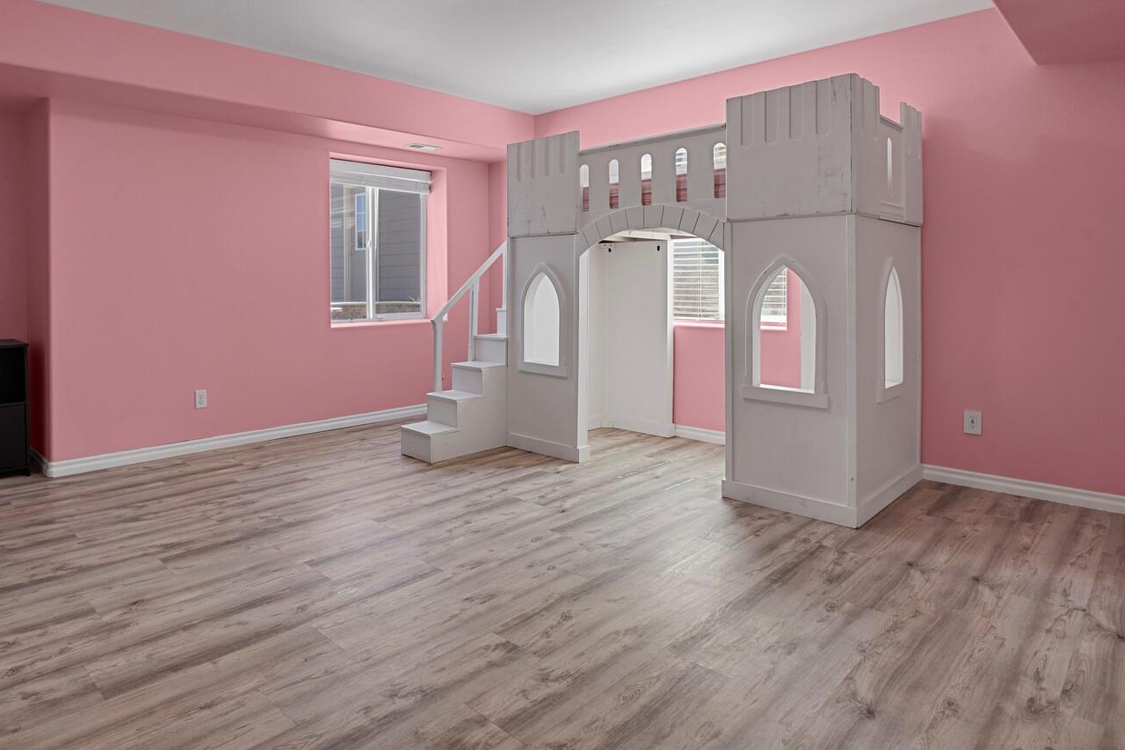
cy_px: 289
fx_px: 656
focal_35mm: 21
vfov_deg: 58.9
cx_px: 455
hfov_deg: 80.3
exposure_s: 1/20
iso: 1800
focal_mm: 17
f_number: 8
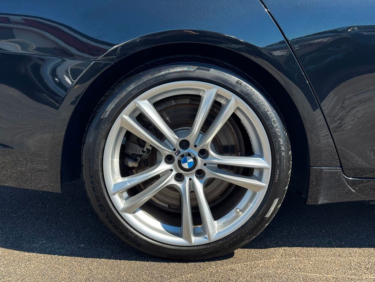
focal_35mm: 48
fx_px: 520
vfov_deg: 30.3
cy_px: 141
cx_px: 188
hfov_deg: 39.7
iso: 64
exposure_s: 1/1152
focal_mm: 6.76
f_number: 1.78
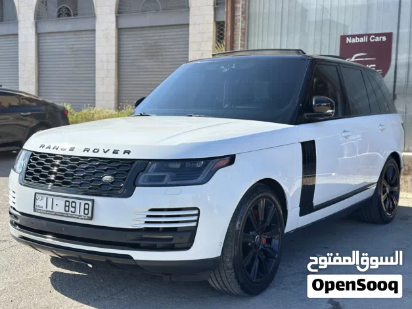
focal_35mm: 49
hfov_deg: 38.9
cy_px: 156
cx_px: 208
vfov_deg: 29.7
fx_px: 583
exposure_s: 1/3876
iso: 100
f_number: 1.78
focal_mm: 6.86
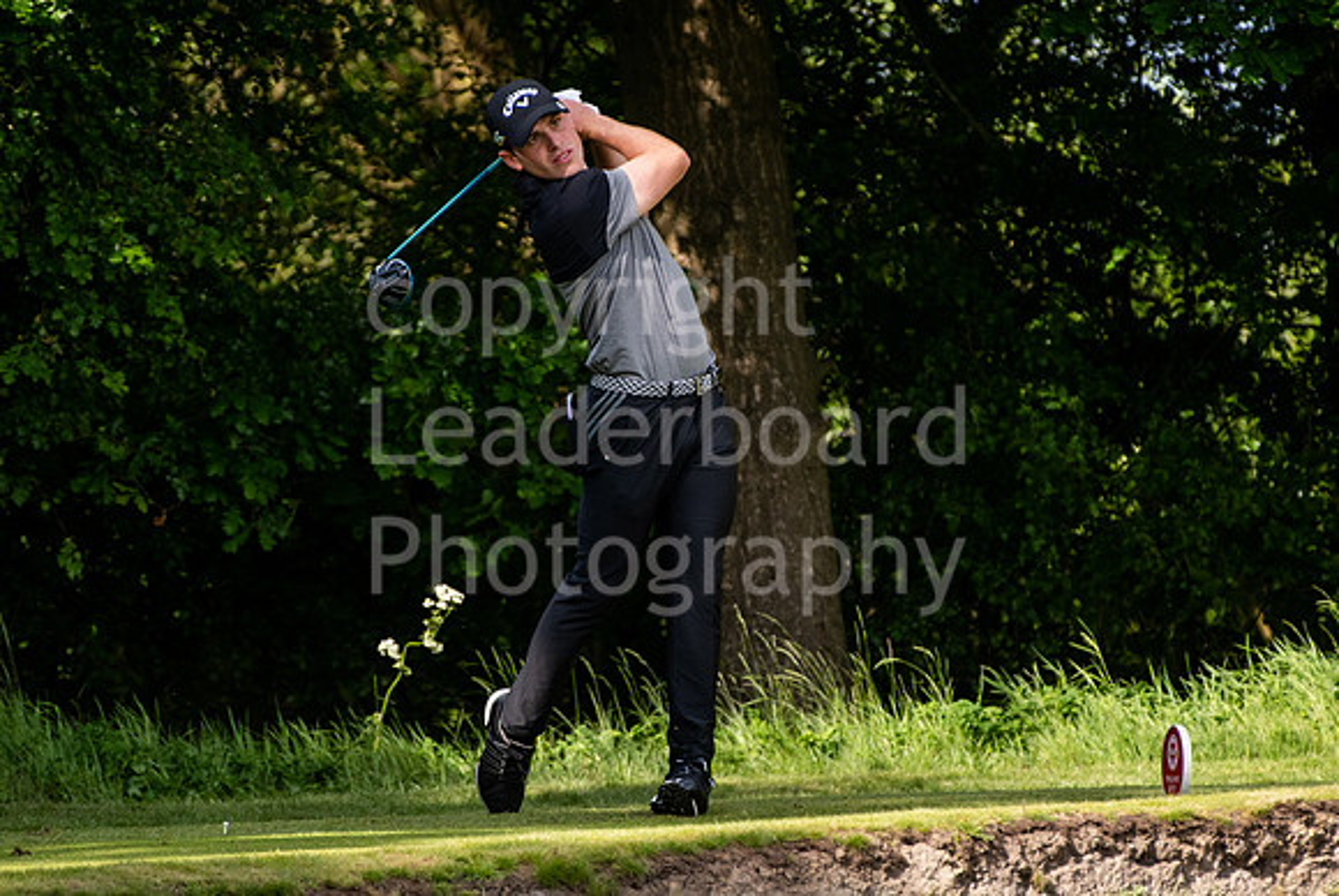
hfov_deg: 2.7
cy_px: 448
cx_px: 672
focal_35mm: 752
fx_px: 28008
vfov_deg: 1.8
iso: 1000
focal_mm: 500
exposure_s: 1/1600
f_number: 5.6
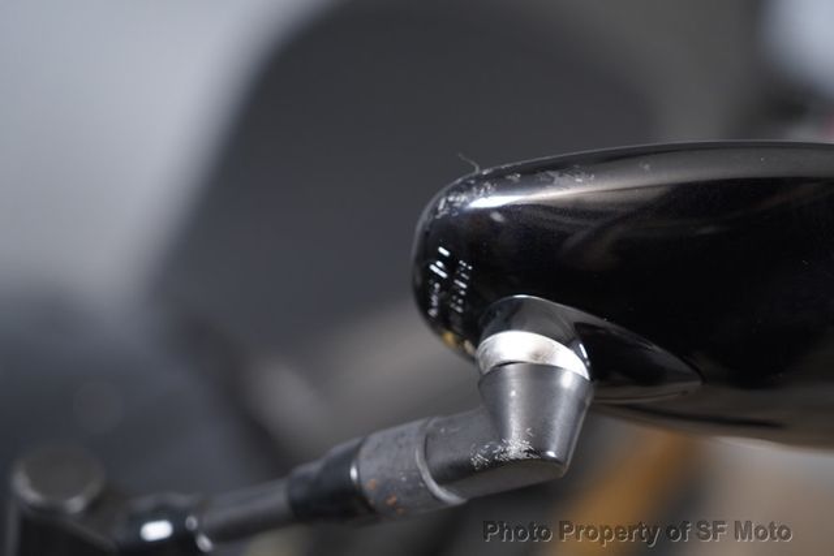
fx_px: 2433
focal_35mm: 105
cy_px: 278
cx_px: 417
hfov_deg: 19.5
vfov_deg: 13.0
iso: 1600
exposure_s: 1/100
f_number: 4
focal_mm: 105
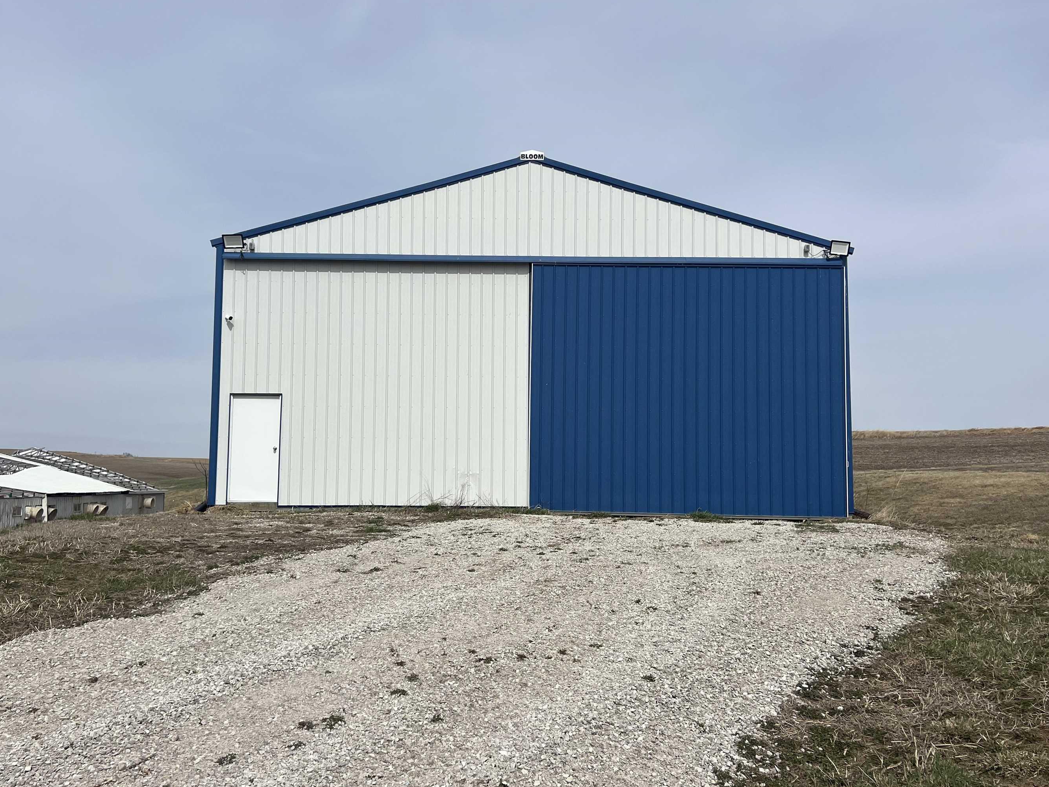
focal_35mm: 30
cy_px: 406
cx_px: 485
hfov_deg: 59.9
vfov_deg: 46.8
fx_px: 909
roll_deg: +0.5
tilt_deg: +4.8
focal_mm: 5.7
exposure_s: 1/10309
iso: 50
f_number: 1.5
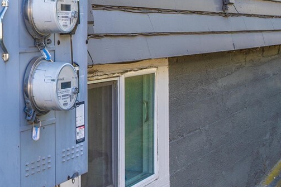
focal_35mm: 81
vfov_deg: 16.7
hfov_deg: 23.9
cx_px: -2
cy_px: 25
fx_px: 632
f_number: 8
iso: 200
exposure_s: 1/30
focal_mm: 24
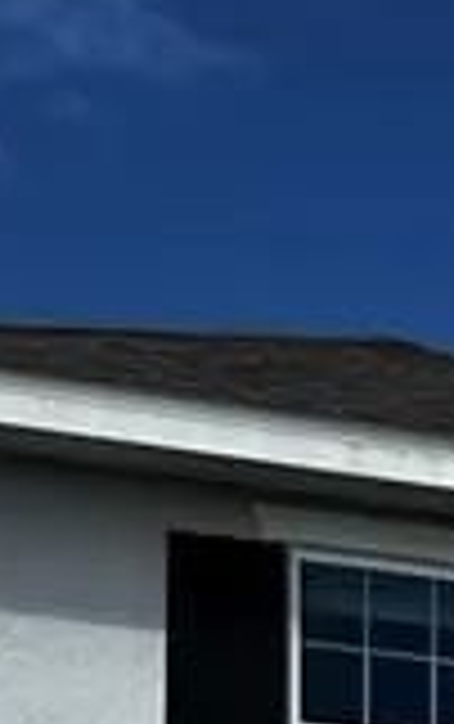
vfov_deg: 10.6
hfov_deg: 6.8
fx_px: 3455
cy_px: 1601
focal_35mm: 175
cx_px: 1313
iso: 50
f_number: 1.5
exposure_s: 1/5882
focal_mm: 5.7
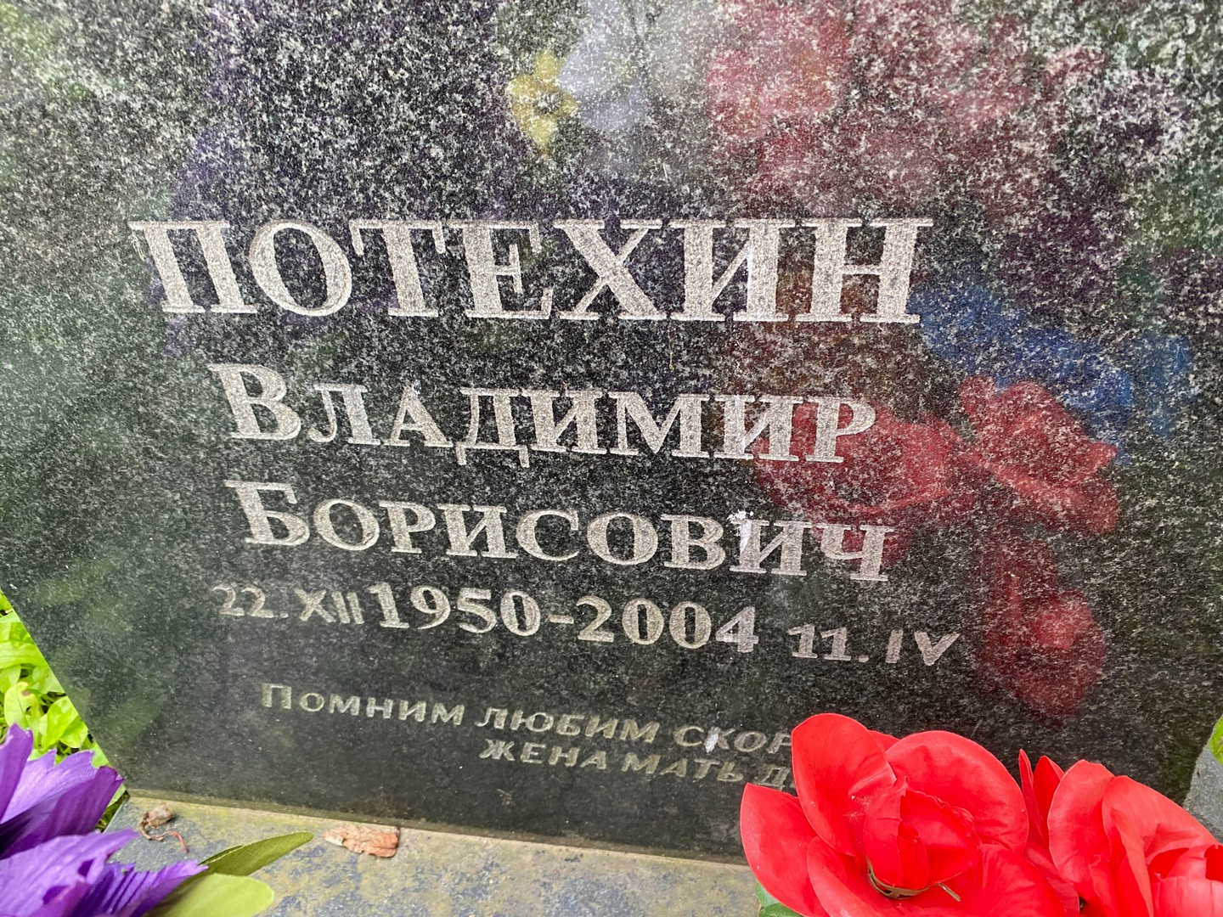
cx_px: 612
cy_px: 458
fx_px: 919
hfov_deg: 67.3
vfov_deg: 53.1
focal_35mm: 26
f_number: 1.8
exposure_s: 1/87
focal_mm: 4.25
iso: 125
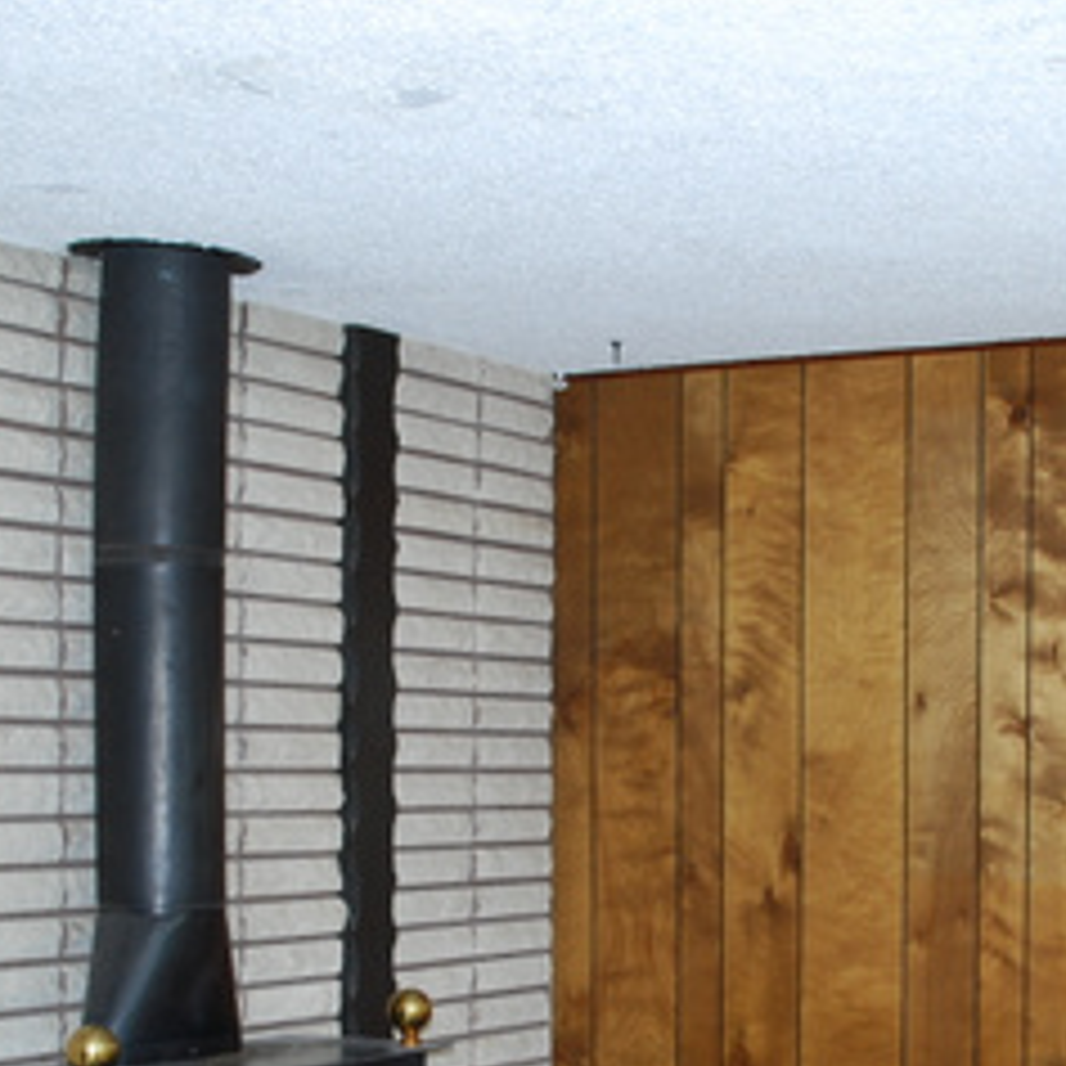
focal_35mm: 69
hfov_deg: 24.9
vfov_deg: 24.7
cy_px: 823
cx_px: 688
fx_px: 2404
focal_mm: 20
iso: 200
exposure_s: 1/60
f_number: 3.8
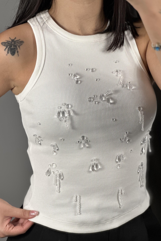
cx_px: 78
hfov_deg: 15.5
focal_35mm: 88
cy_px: 118
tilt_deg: -30.2
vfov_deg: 23.1
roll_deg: +1.3
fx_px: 590
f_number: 2.8
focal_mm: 9
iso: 80
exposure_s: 1/100
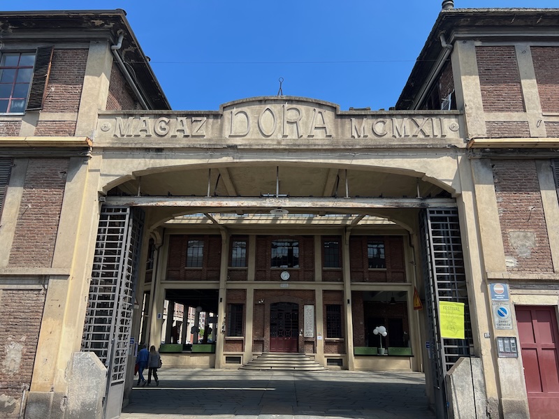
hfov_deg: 67.3
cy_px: 210
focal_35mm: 26
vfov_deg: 53.1
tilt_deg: +16.3
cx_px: 280
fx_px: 420
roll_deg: -1.0
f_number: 1.5
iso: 50
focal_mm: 5.7
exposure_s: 1/2299
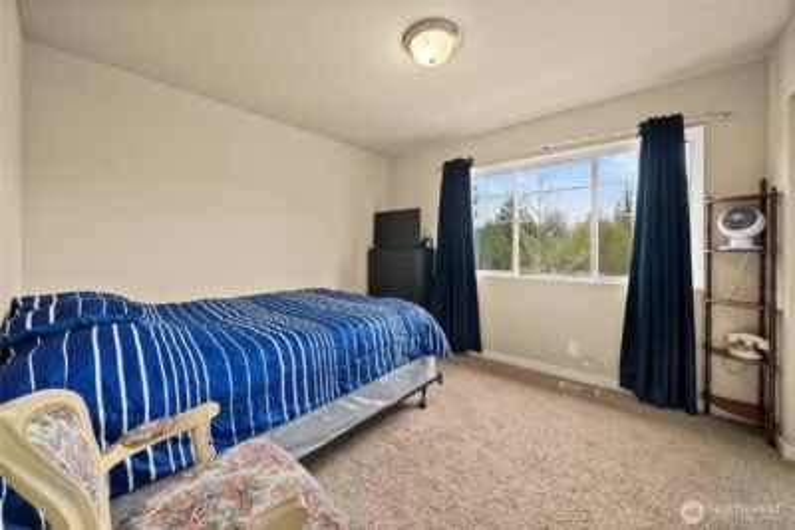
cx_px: 398
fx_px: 287
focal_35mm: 13
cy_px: 265
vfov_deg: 85.5
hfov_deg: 108.3
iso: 1000
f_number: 7.1
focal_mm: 13
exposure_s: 1/5
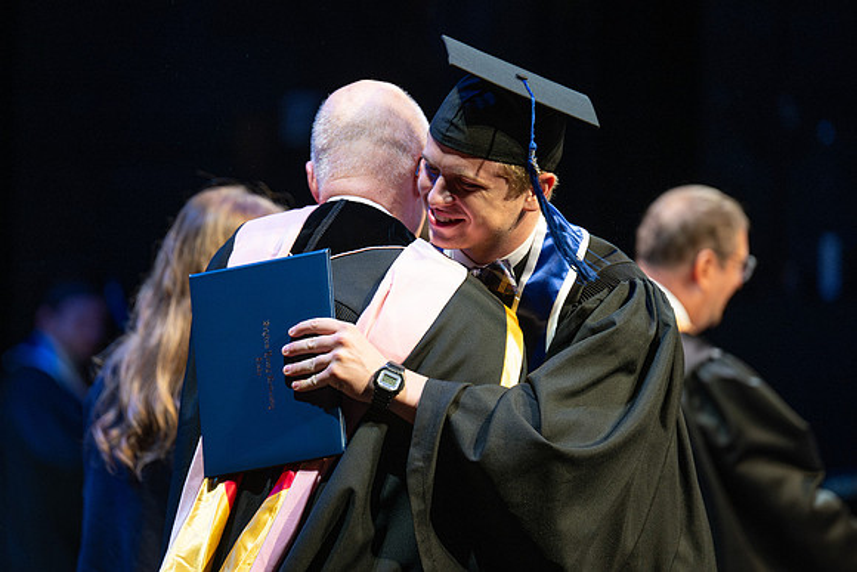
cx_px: 404
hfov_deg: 7.1
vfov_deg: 4.7
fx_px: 6935
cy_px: 268
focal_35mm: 291
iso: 1000
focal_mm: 195
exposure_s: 1/400
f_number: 2.8
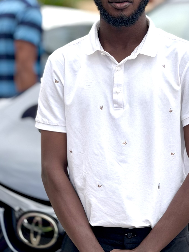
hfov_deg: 13.8
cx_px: 136
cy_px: 69
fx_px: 779
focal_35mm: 107
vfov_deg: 18.3
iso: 100
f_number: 1.78
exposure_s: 1/2976
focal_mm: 6.76
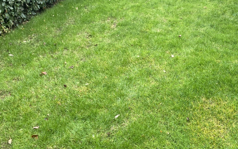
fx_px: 324
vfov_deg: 25.8
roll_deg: +1.5
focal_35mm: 50
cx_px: 118
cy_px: 81
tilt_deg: -24.8
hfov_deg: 40.3
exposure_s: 1/121
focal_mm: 4.25
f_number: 1.8
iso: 125
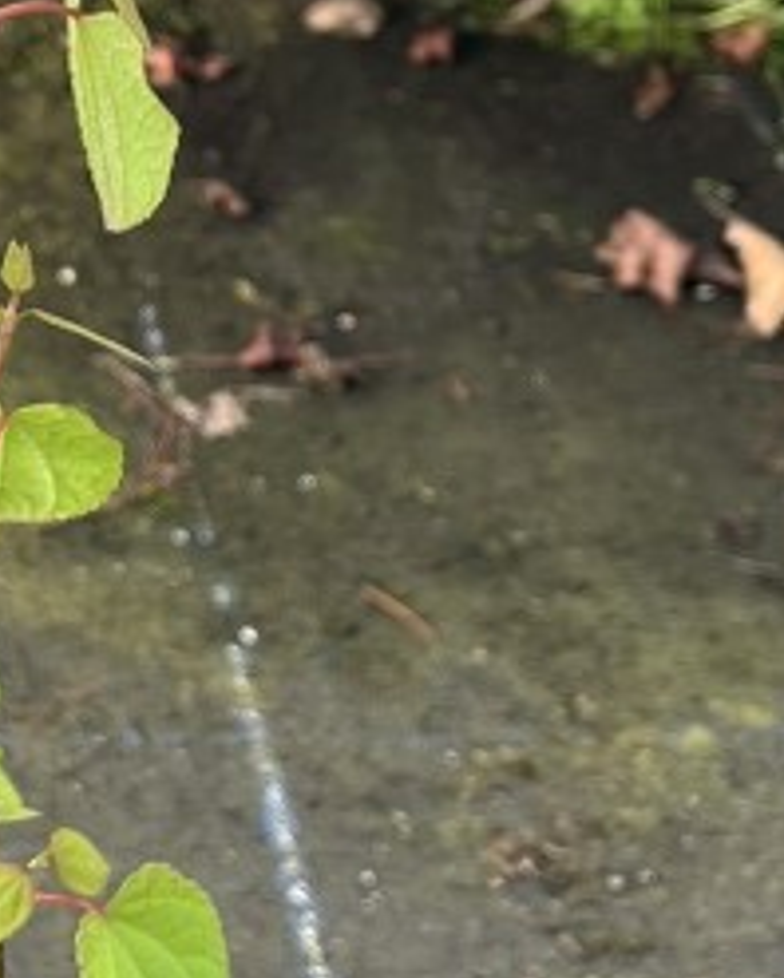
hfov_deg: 13.5
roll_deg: -1.3
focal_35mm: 111
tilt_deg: -32.4
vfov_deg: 17.3
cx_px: -190
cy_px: 352
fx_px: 3216
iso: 40
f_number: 1.6
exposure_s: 1/153
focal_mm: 5.1
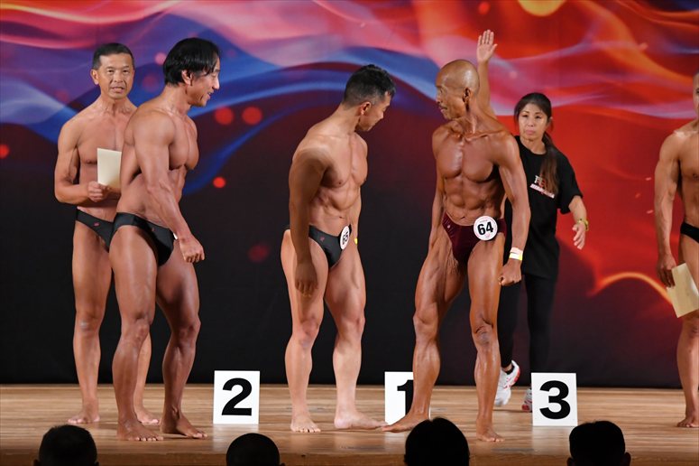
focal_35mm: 225
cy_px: 233
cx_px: 350
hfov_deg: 9.2
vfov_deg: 6.1
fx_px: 4367
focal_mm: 150
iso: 3200
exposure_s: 1/400
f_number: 5.6
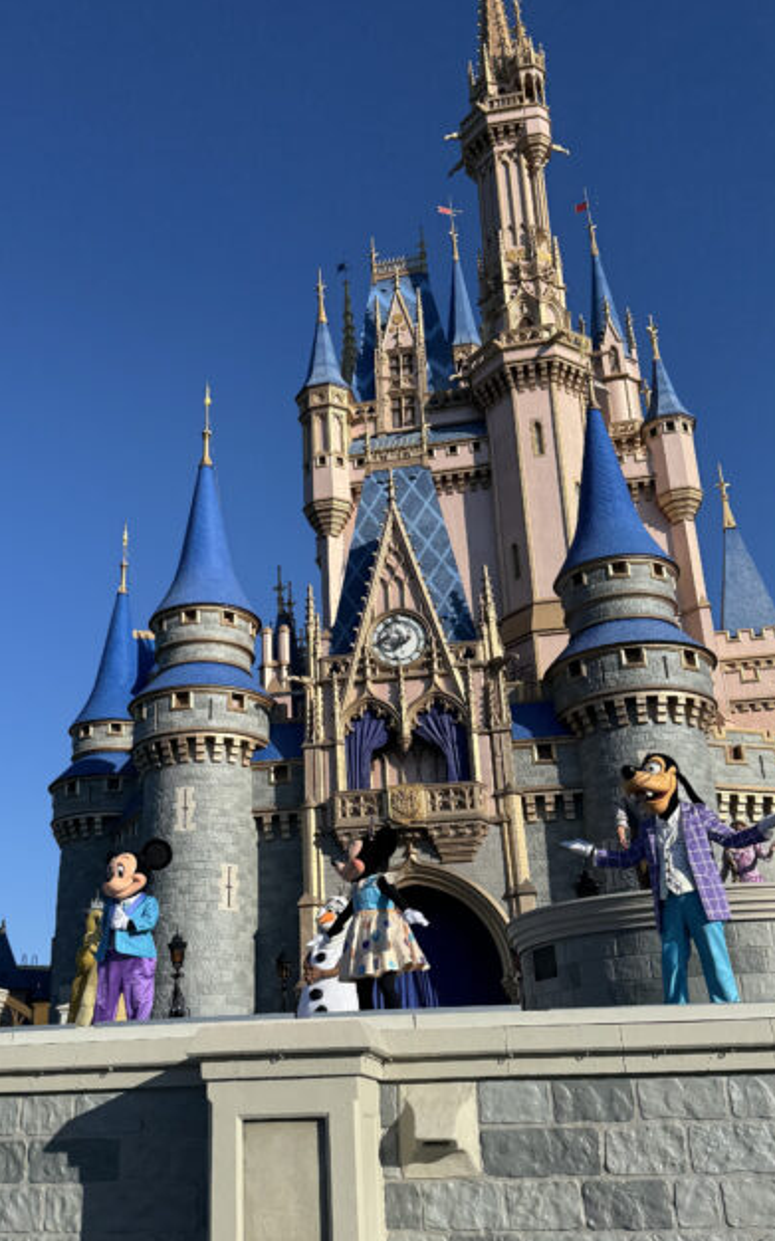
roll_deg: +1.7
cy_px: 628
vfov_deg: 70.4
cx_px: 313
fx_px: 879
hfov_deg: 47.3
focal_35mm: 26
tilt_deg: +23.4
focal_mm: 6.76
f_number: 1.78
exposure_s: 1/6410
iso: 80
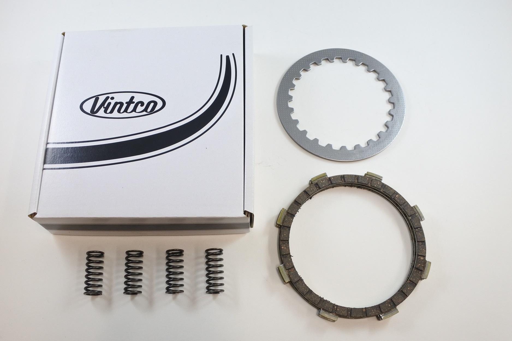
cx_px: 256
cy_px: 170
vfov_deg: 46.4
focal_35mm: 28
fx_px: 398
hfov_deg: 65.5
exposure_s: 1/125
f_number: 3.5
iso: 400
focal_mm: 10.7
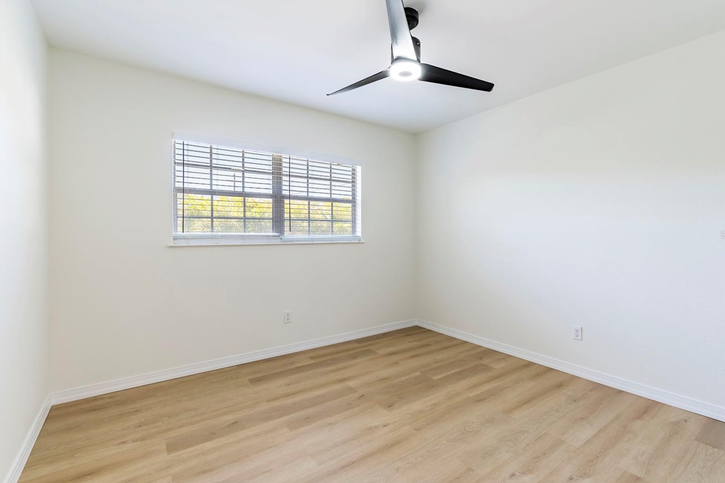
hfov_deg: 94.8
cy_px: 235
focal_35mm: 17
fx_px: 333
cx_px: 377
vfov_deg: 71.9
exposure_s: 1/125
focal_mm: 15.5
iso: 250
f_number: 8
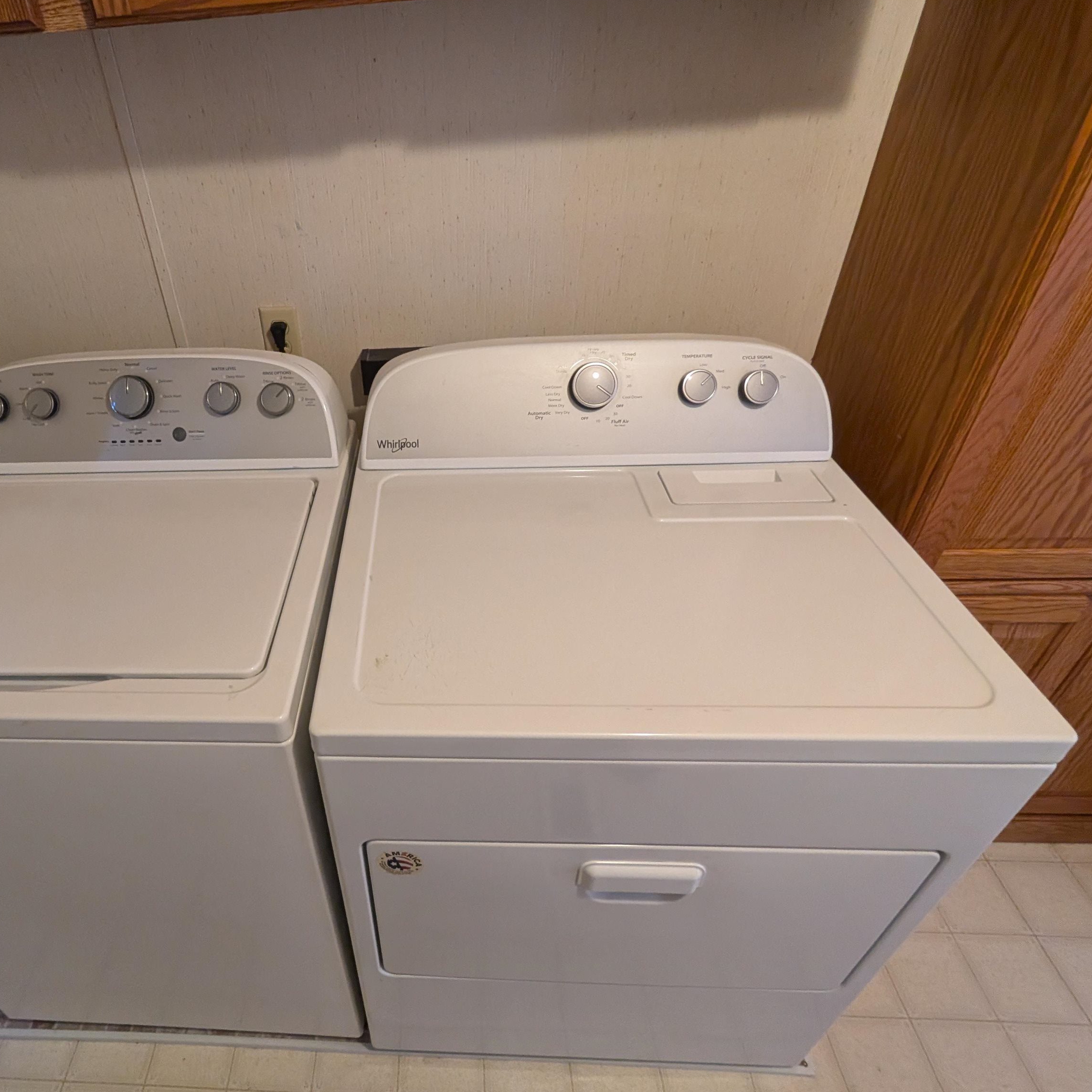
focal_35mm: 19
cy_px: 543
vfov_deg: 77.7
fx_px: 678
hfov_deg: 76.0
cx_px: 393
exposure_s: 1/41.8
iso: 573
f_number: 2.2
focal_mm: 2.22
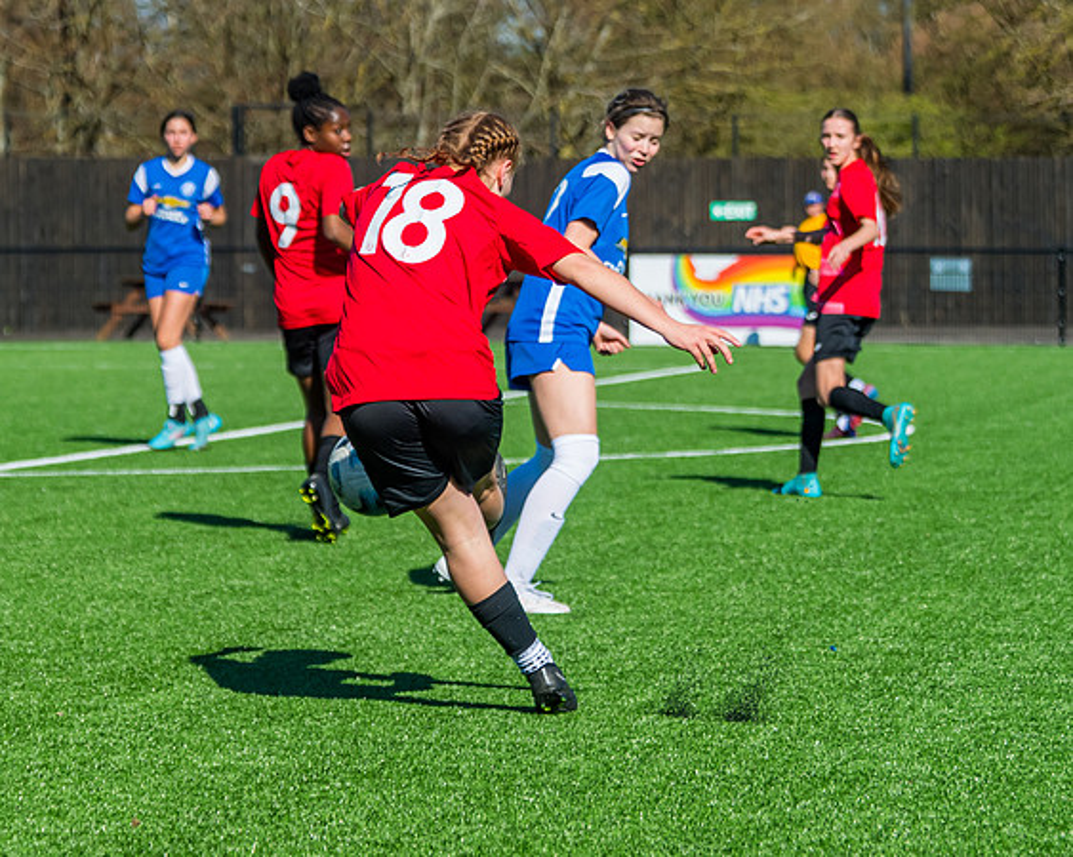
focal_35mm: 177
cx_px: 261
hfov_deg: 10.9
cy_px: 511
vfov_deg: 8.7
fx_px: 5624
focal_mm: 102
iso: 400
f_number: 5
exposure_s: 1/3200
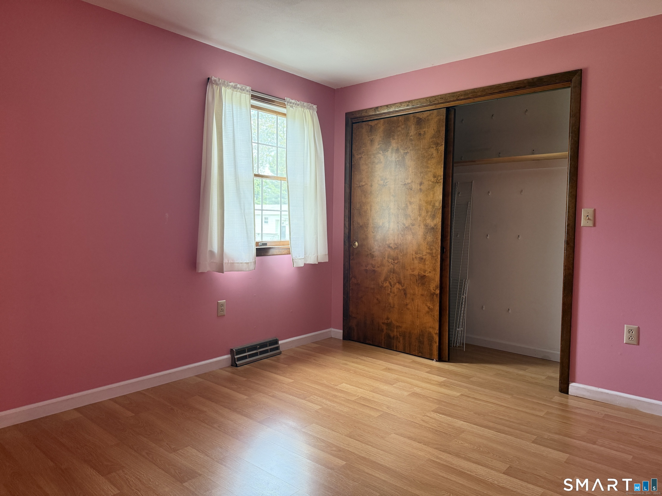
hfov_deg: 71.6
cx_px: 331
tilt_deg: -2.5
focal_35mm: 24
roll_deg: -0.7
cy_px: 248
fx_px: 459
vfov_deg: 56.8
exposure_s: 1/60
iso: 200
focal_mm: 6.76
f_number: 1.78
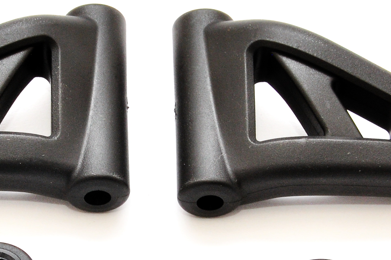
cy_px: 192
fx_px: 5456
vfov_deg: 2.7
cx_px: 153
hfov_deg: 4.1
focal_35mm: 503
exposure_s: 1/60
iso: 400
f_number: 22
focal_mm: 116
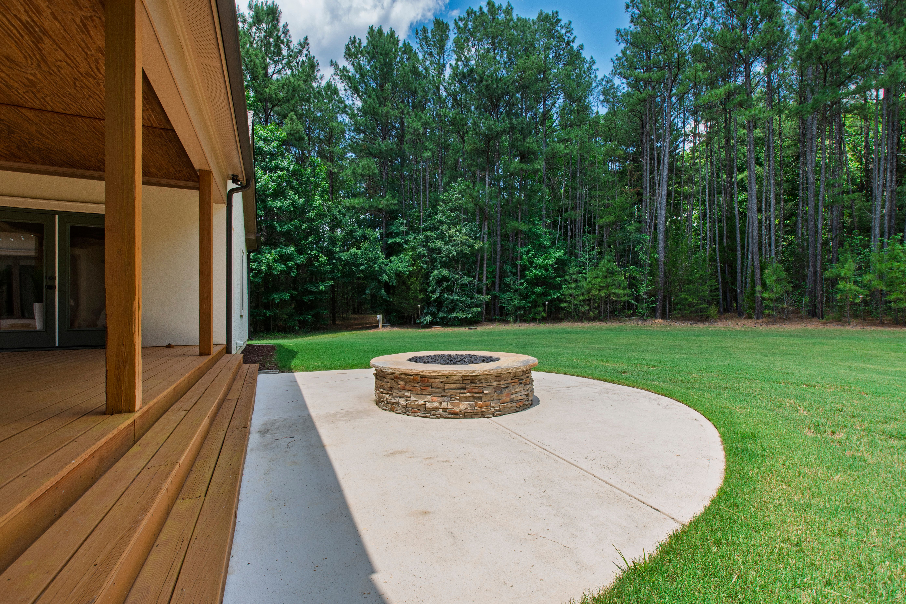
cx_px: 453
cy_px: 302
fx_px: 377
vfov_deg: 77.3
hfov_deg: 100.4
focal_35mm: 15
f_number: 8
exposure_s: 1/160
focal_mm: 10
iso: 100
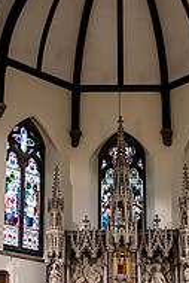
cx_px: 109
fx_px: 652
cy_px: 234
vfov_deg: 24.0
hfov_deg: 16.5
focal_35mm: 83
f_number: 2.8
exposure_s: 1/180
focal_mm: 35
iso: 640
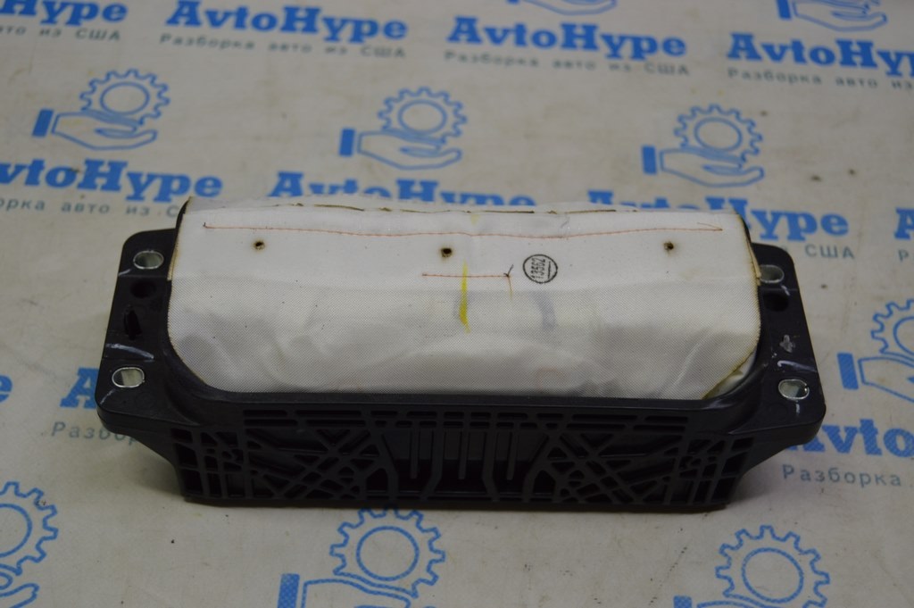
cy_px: 304
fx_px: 1332
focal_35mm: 52
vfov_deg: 25.7
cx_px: 457
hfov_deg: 37.9
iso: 400
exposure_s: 1/100
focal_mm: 35
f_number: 4.5
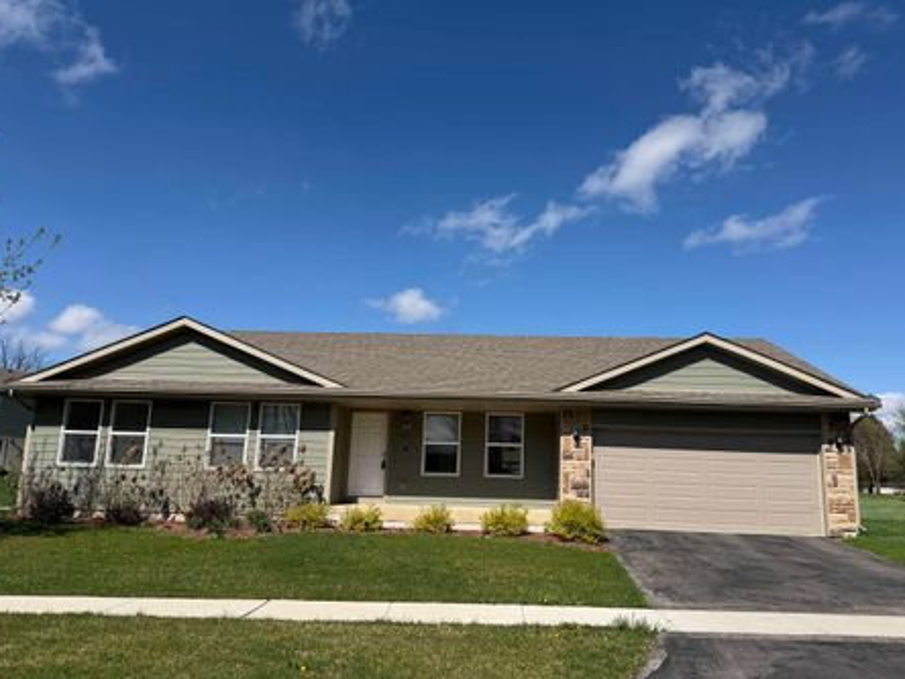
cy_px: 348
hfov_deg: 65.3
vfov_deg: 51.3
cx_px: 483
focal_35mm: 27
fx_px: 706
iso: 80
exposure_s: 1/6173
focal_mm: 6.76
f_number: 1.78
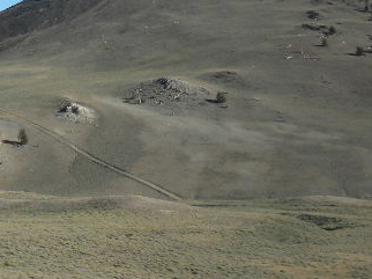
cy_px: -17
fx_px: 988
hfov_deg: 19.9
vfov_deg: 15.7
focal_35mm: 92
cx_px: -88
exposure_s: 1/111
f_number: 10
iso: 64
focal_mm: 6.6
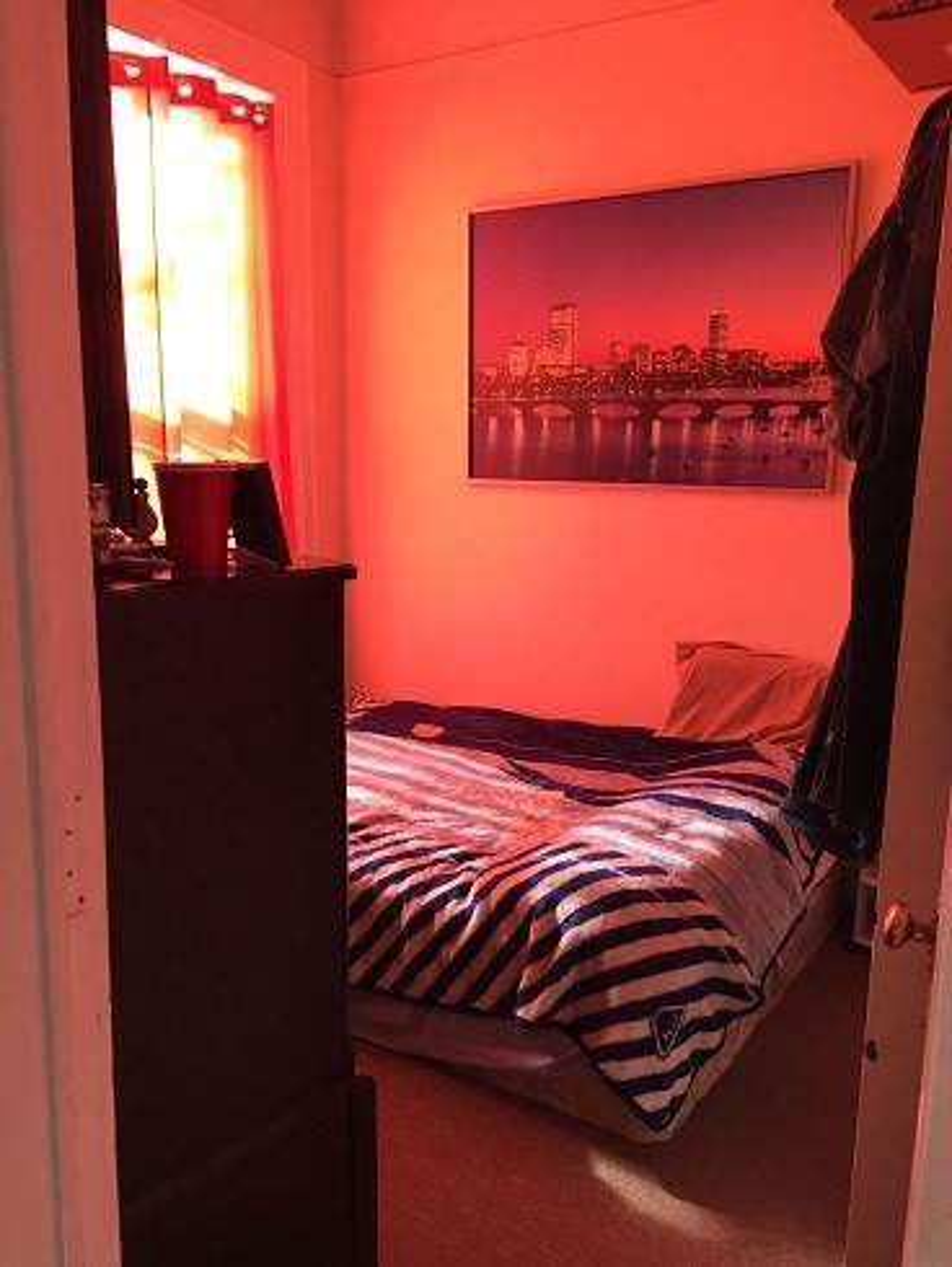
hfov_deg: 48.3
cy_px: 634
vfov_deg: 61.6
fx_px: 1062
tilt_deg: -11.5
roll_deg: -1.4
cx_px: 476
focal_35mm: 29
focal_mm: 4.15
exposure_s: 1/30
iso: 50
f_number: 2.2
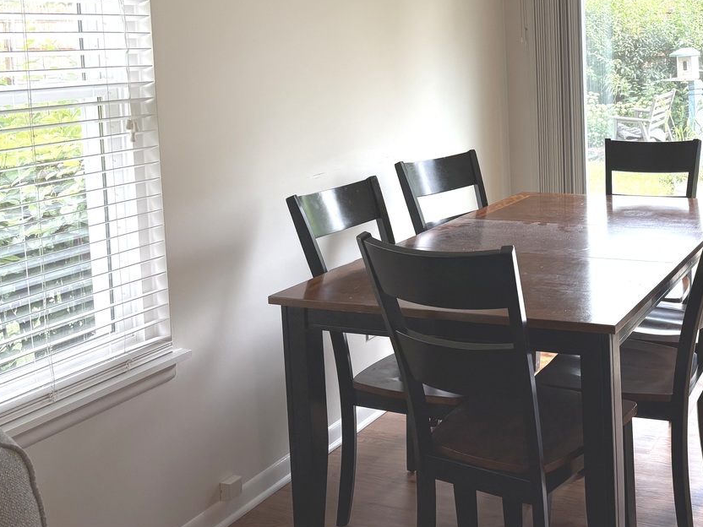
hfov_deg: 40.2
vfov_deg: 31.3
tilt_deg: -4.3
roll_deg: +1.9
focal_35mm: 45
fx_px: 914
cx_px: 570
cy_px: 101
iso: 64
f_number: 1.6
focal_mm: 5.96
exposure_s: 1/121
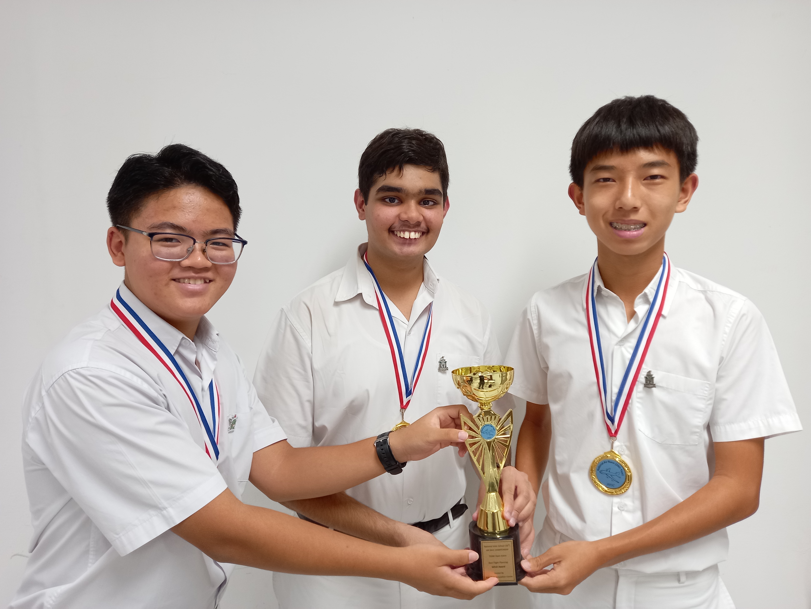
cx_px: 406
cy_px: 304
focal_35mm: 25
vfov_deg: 54.9
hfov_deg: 69.4
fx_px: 586
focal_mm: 4.6
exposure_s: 1/40
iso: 160
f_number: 2
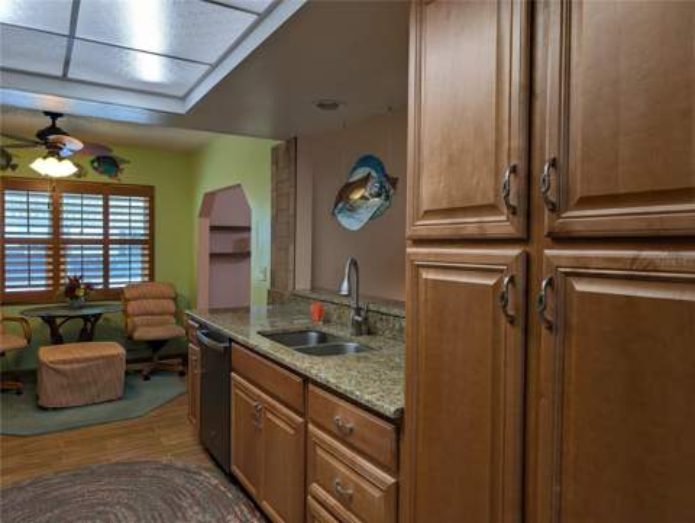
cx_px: 348
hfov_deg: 71.5
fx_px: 482
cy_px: 262
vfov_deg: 56.9
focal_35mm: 24
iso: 41
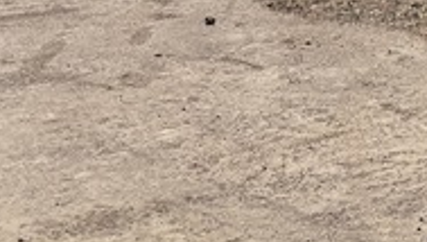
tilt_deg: -1.9
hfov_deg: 12.2
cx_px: 1042
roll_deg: -1.6
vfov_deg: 8.4
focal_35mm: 138
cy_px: -219
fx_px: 1565
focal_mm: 6.76
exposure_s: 1/8130
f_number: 1.78
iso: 80
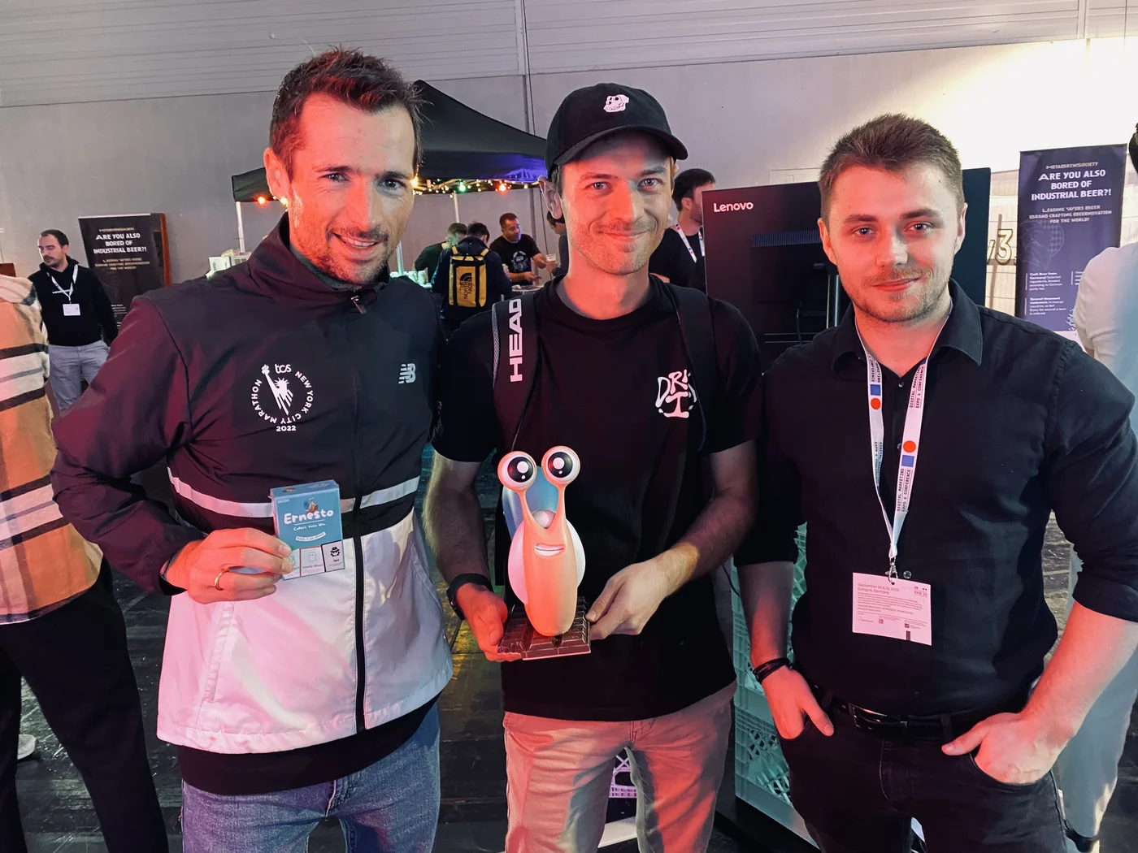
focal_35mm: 26
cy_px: 426
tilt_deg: -11.4
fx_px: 855
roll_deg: +2.5
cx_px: 569
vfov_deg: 53.1
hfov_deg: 67.3
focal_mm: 4.25
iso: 800
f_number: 1.8
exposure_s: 1/25
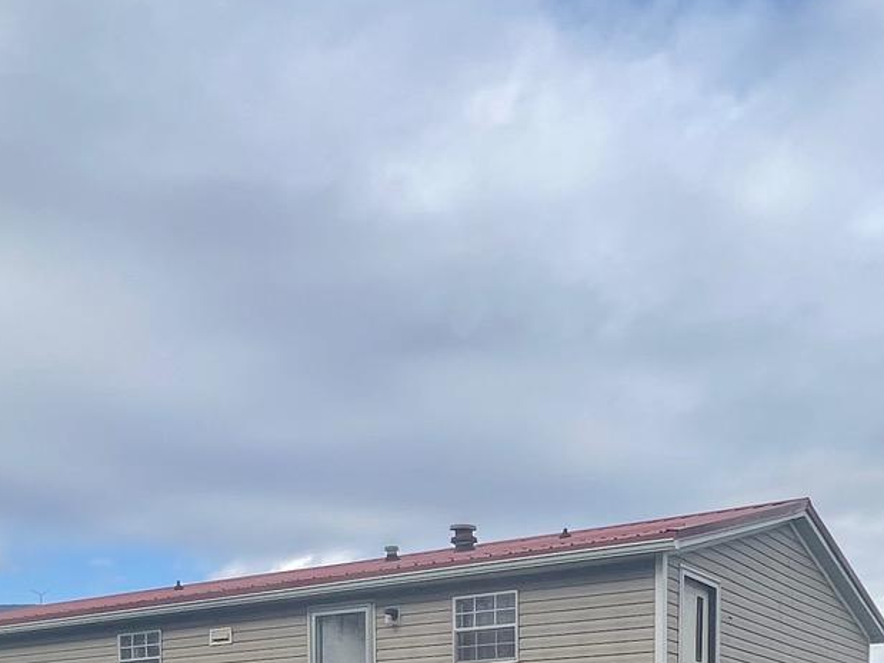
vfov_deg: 28.4
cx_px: 516
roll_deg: +0.6
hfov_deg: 43.7
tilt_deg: -2.5
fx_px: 1098
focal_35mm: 43
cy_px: 832
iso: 32
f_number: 1.8
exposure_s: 1/889
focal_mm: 1.57
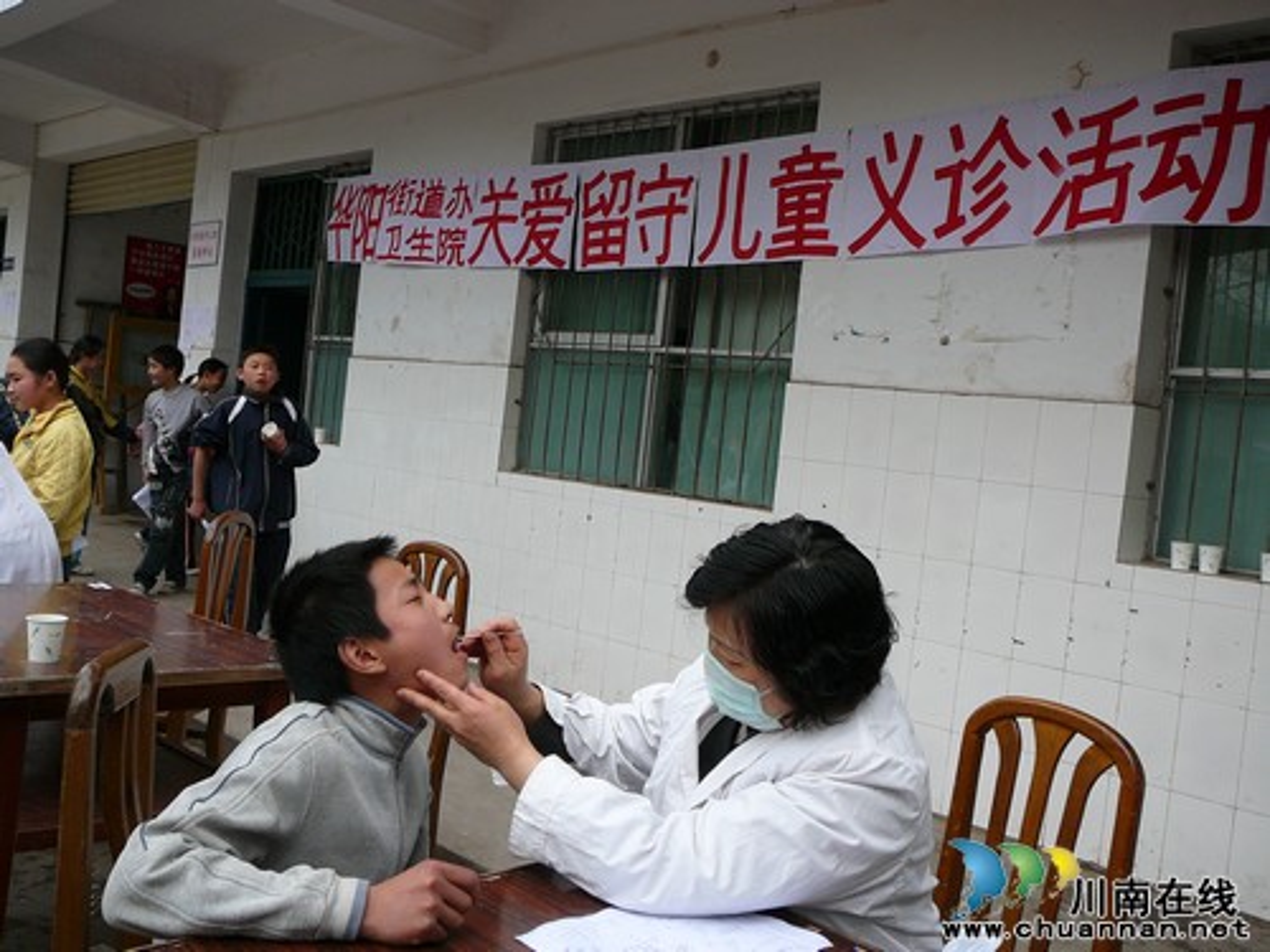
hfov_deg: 52.6
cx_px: 635
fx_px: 1284
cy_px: 476
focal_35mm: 35
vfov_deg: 40.7
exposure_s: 1/800
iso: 80
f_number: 2.8
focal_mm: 5.2
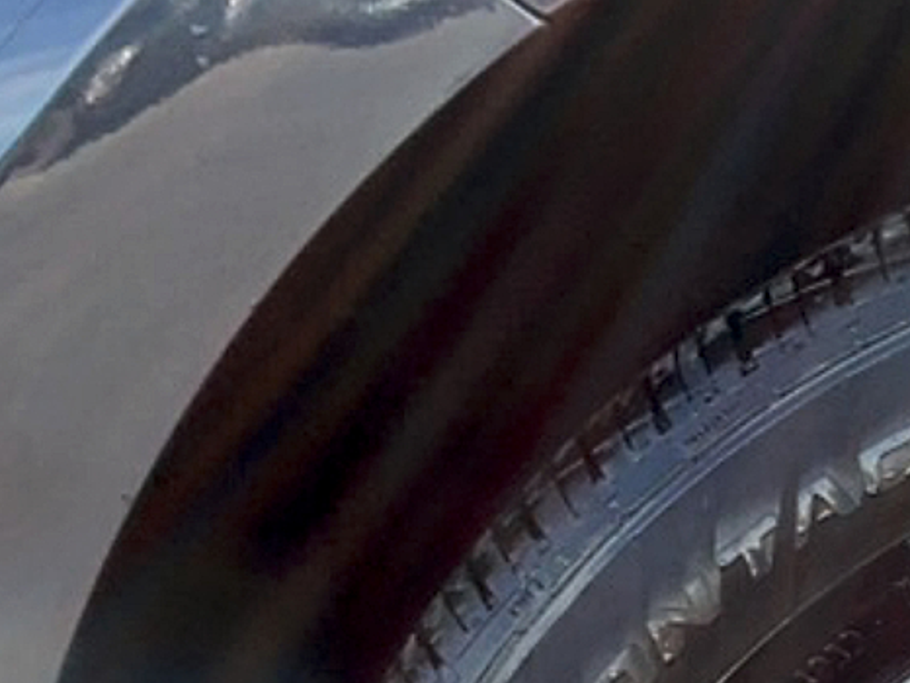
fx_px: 2709
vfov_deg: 13.2
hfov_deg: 16.8
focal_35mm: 103
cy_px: 1163
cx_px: 1474
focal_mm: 3
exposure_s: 1/196
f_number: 1.8
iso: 20
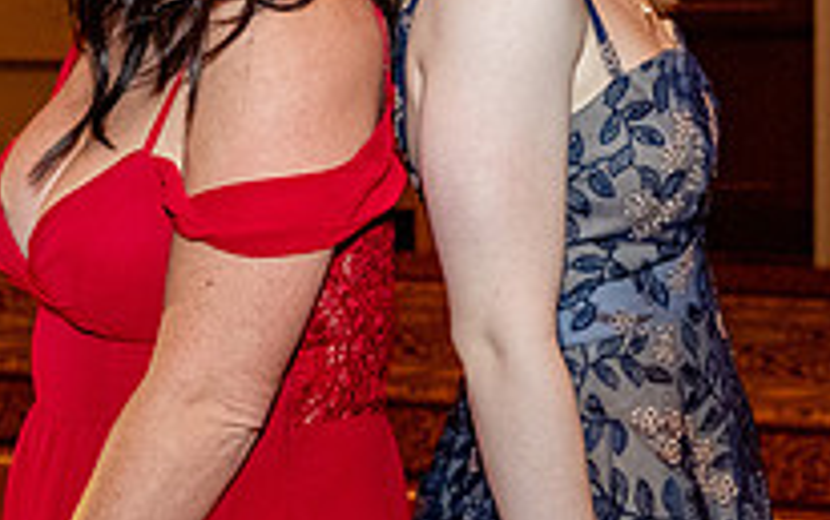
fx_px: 2603
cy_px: 248
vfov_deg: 11.4
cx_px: 326
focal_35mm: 115
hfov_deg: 18.1
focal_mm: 26.5
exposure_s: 1/125
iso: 2500
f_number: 3.2
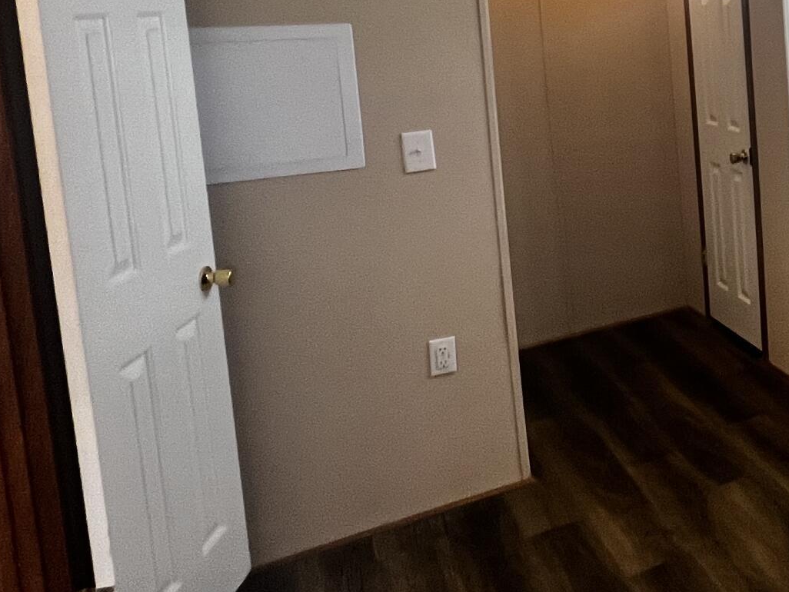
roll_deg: +1.5
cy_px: 87
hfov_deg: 35.0
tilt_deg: -6.0
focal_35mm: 38
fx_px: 866
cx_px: 1011
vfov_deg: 36.0
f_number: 1.8
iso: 200
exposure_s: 1/120
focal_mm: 1.57
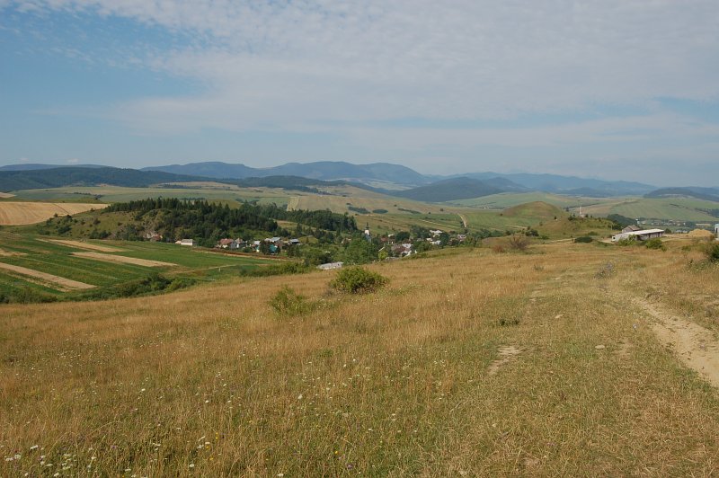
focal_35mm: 33
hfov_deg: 57.3
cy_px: 239
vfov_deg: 39.9
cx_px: 360
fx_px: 659
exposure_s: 1/125
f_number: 16
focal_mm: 22
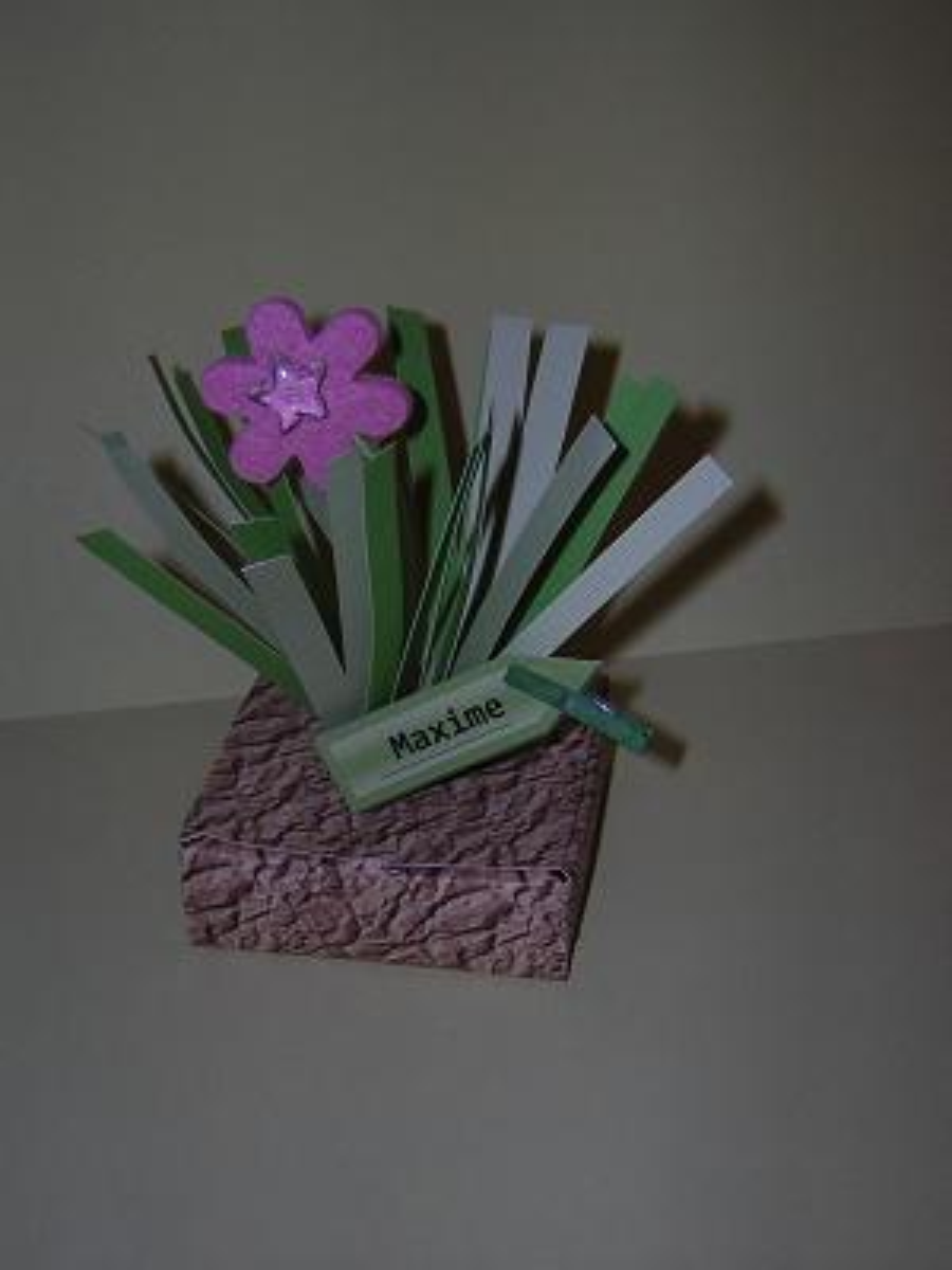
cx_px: 476
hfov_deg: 30.9
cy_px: 635
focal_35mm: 47
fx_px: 1723
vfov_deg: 40.4
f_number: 2.9
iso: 50
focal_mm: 6.1
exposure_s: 1/60.1
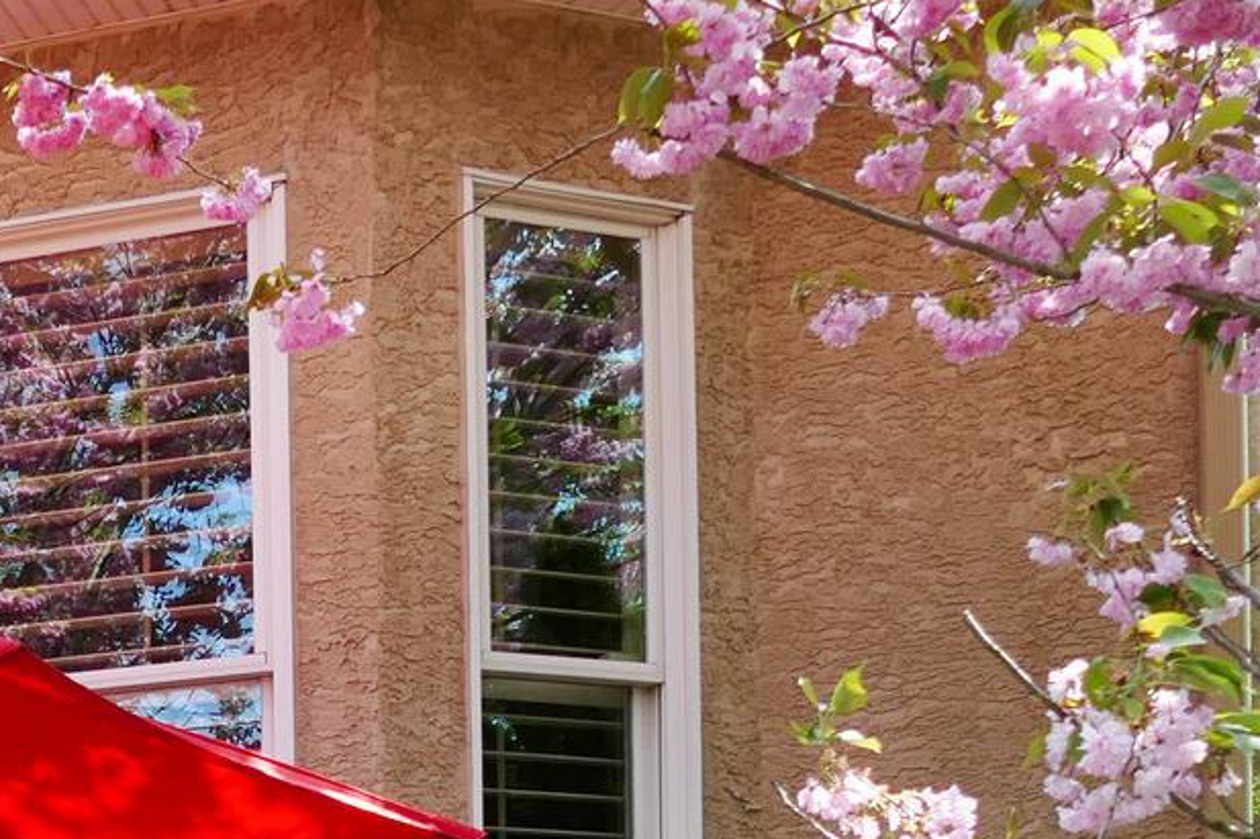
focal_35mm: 83
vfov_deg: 14.9
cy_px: 1359
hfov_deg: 22.0
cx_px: -374
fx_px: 2904
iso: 125
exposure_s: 1/250
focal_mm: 9.12
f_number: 2.8
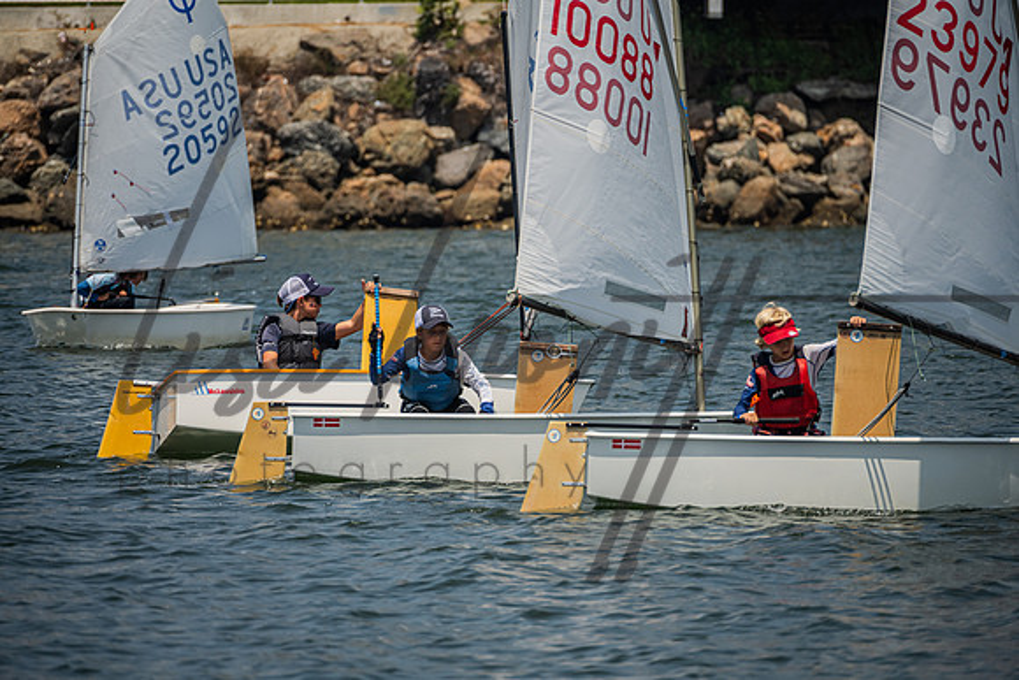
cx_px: 510
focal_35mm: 365
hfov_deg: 5.7
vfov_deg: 3.8
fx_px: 10320
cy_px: 340
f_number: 8
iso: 320
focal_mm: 360
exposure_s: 1/1600
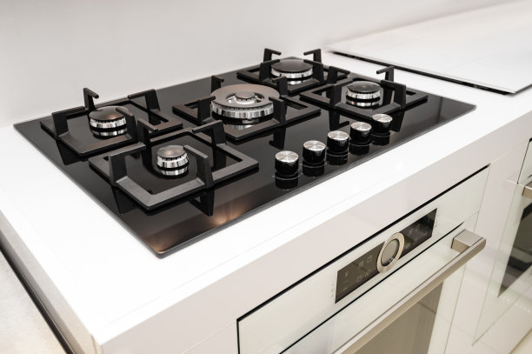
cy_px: 177
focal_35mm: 32
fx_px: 472
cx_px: 266
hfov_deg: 58.8
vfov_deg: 41.1
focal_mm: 32
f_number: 5
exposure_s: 1/60
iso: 200
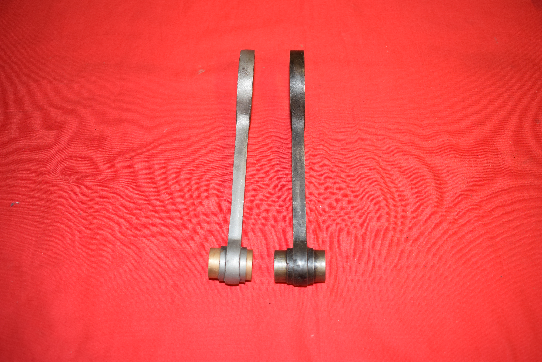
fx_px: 520
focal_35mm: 34
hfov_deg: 55.1
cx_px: 271
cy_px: 181
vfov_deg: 38.4
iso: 640
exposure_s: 1/60
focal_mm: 23
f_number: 5
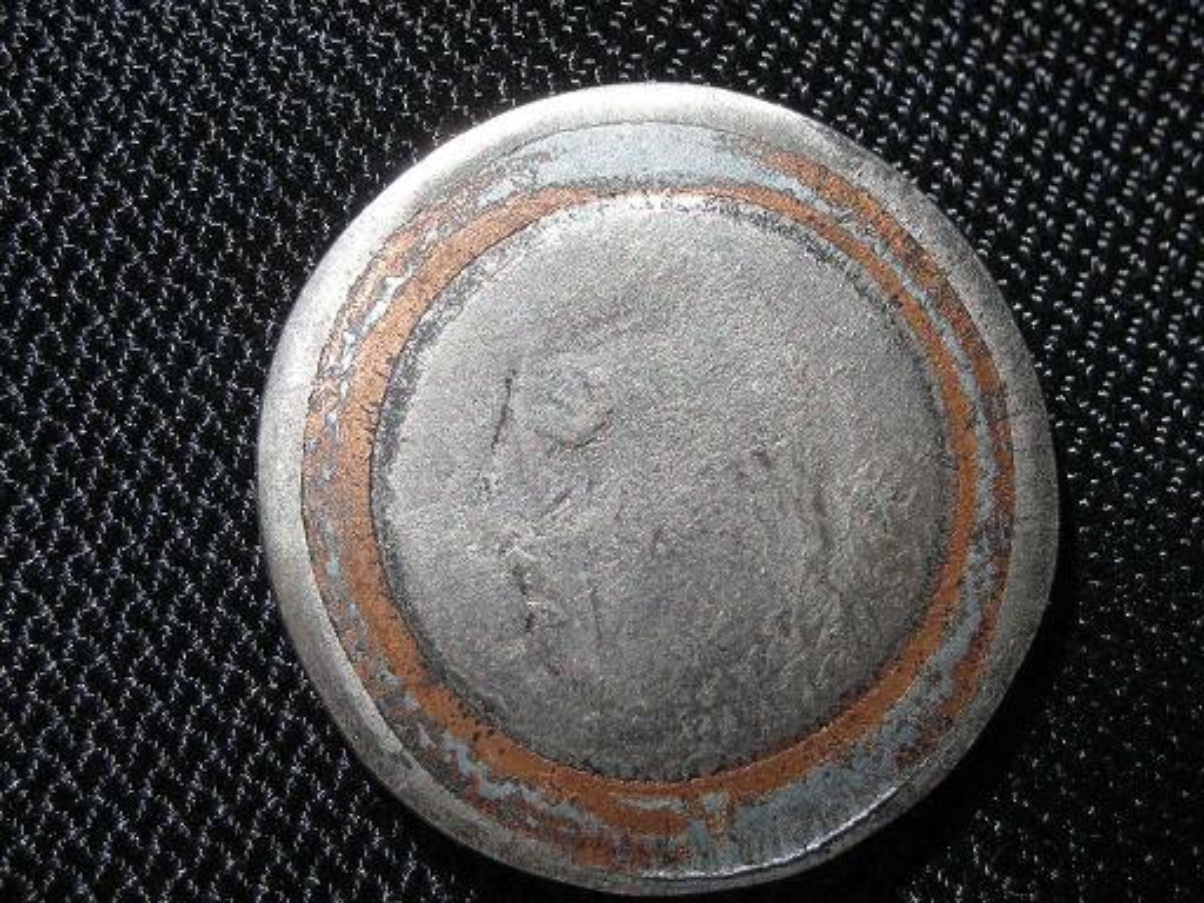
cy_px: 452
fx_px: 2991
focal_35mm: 86
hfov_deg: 22.8
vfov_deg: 17.2
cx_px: 602
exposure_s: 1/228
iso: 50
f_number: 4.5
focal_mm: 14.3
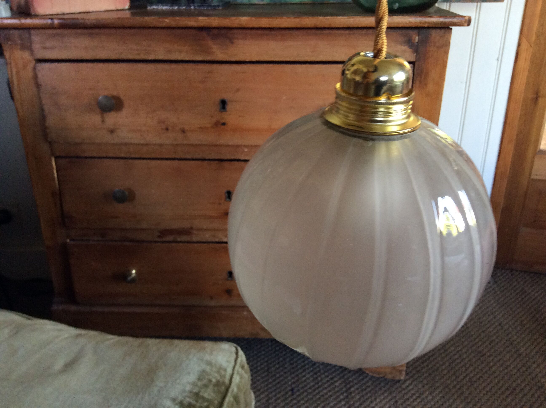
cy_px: 204
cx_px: 273
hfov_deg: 56.9
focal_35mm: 32
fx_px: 504
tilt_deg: -25.3
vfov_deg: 44.1
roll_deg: +1.6
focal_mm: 3.3
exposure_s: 1/25
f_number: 2.4
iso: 100
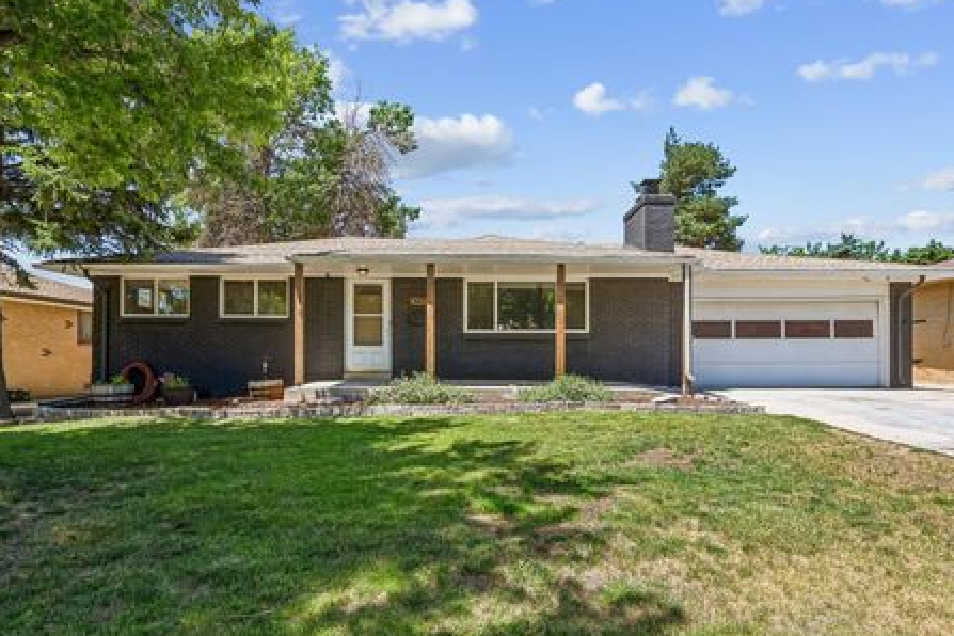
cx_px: 487
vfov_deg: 63.0
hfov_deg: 85.2
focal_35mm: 20
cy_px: 330
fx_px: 518
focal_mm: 17.5
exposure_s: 1/320
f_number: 10
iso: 400
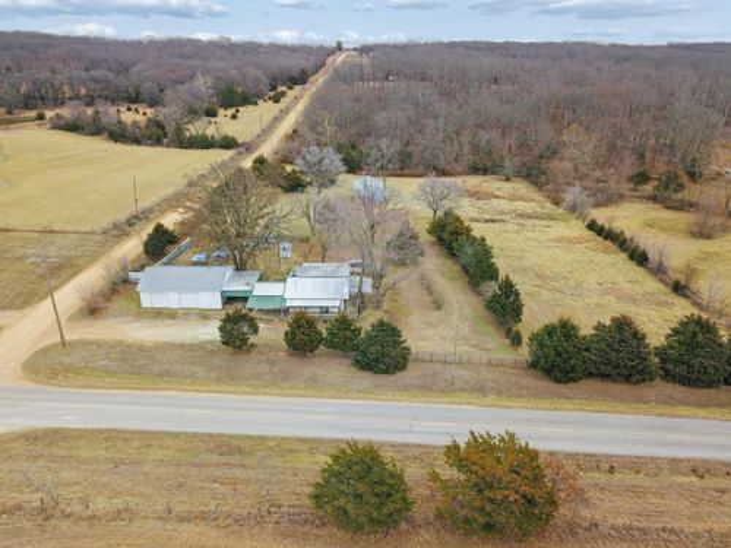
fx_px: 549
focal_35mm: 26
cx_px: 366
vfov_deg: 53.1
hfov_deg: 67.3
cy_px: 274
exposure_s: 1/371
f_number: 2.2
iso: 100
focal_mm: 4.7
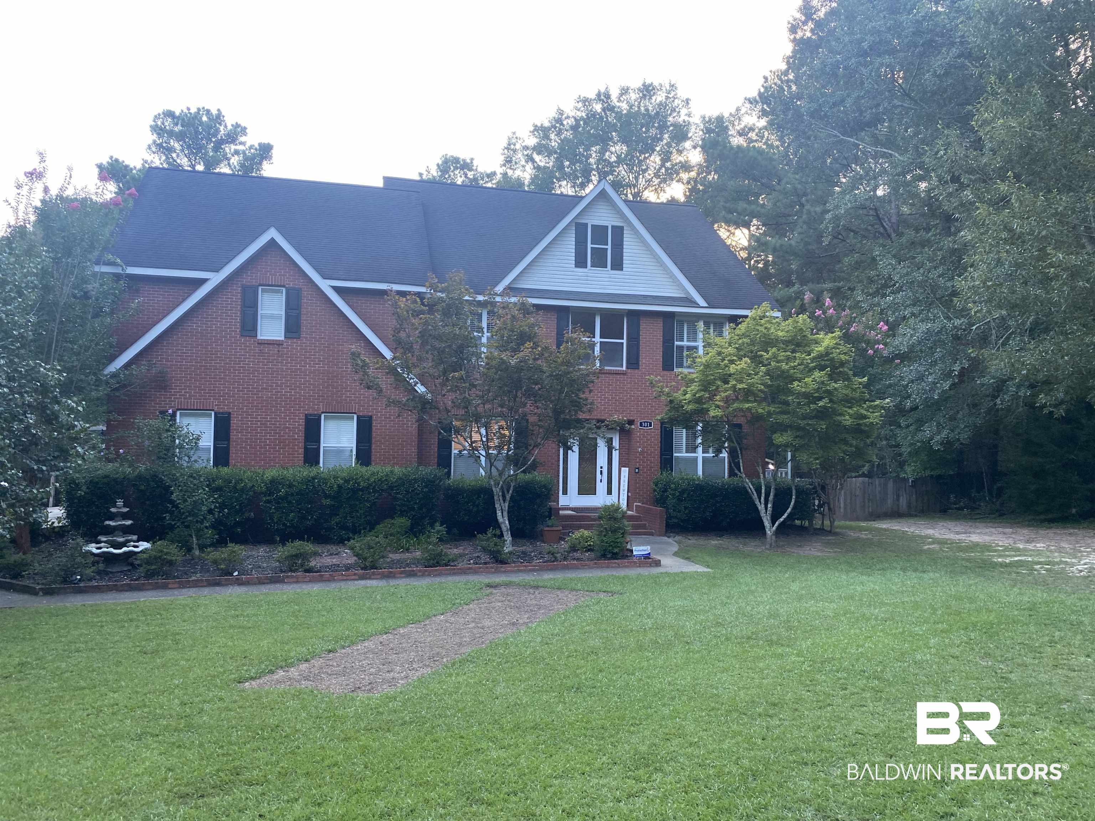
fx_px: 822
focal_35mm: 26
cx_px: 548
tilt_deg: +4.0
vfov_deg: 53.1
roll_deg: -0.2
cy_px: 410
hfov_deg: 67.3
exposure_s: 1/121
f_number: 1.8
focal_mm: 4.25
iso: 125
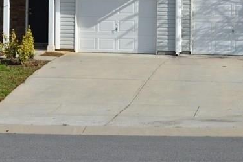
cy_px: -10
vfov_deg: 9.5
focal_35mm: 143
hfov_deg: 14.3
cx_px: 97
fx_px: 968
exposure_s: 1/3200
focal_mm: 35
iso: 400
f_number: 5
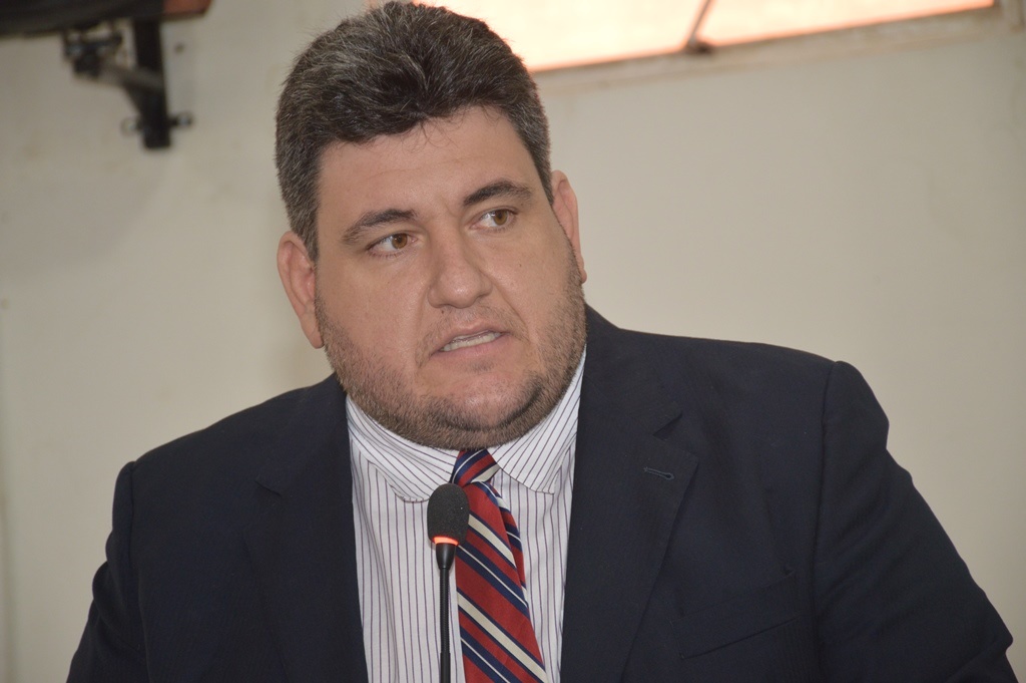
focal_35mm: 142
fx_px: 4058
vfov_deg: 9.6
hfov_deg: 14.4
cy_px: 342
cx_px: 513
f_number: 5.3
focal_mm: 95
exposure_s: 1/60
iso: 900
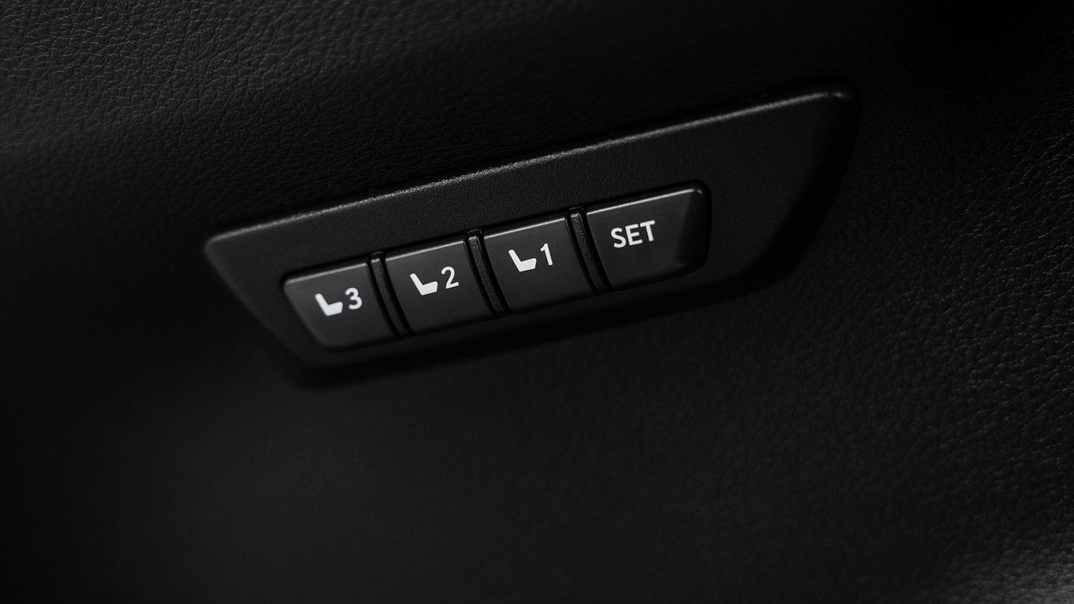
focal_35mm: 51
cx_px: 531
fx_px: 1452
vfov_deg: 23.5
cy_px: 264
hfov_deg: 40.6
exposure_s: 1/60
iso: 1000
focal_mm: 42.4
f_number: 3.2
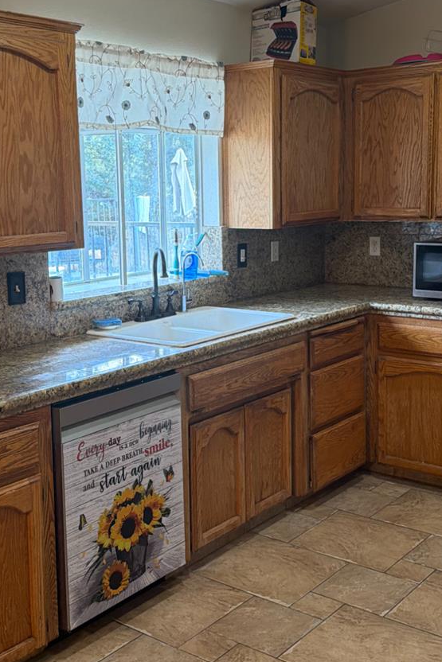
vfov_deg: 43.5
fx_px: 828
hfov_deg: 29.9
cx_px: 200
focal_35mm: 45
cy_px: 296
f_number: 1.78
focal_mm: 6.76
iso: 200
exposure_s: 1/60
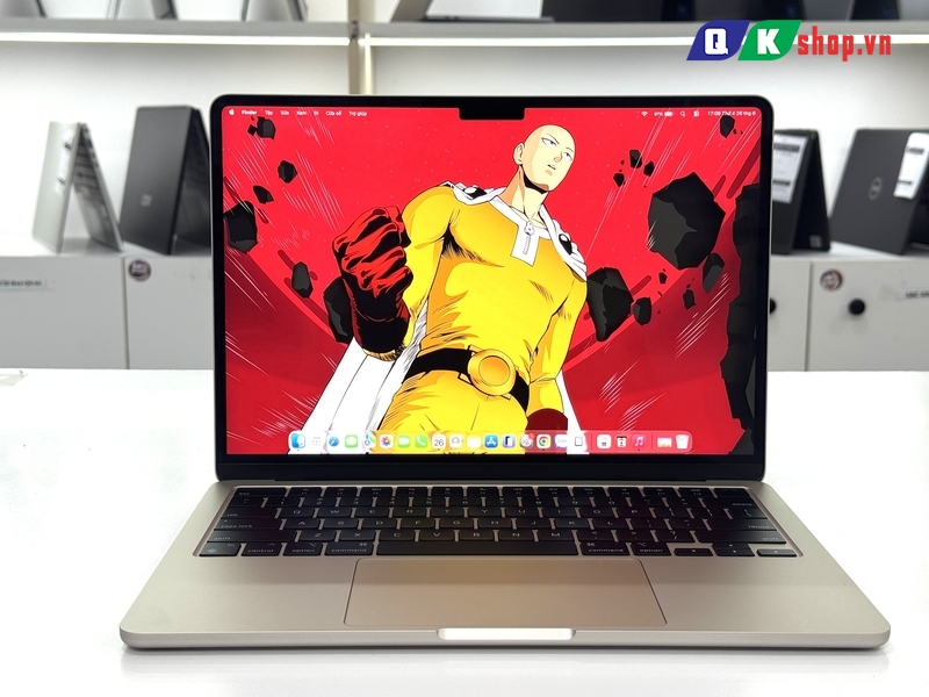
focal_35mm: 48
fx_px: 1288
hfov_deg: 39.7
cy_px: 348
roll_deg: +0.7
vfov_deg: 30.3
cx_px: 464
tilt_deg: -10.8
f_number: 1.78
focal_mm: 6.76
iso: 50
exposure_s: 1/121
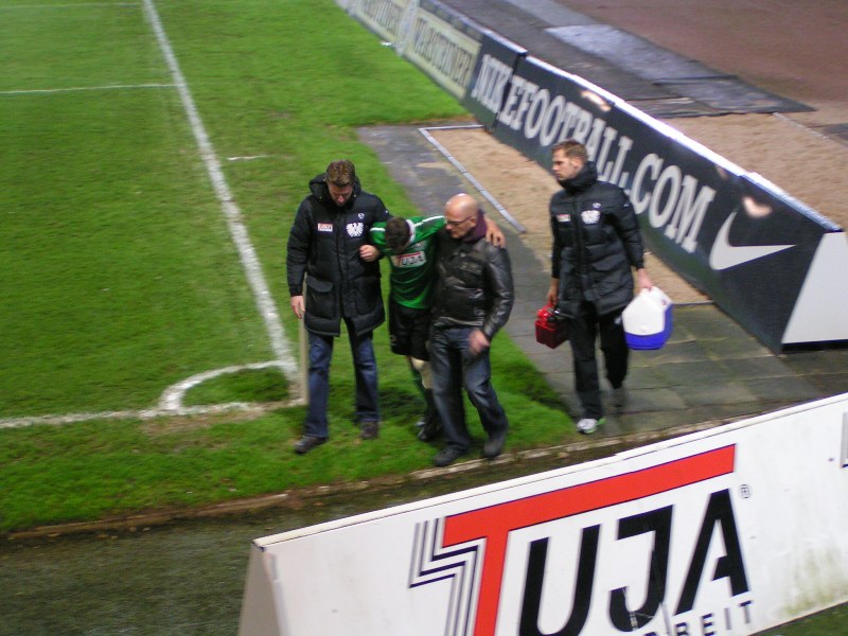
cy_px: 318
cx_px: 424
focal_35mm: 79
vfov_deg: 18.7
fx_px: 1935
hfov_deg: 24.7
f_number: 3.2
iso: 200
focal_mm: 12.1
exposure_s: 1/25
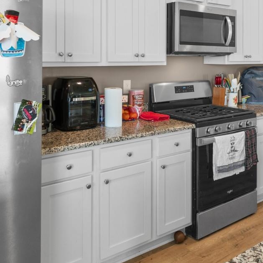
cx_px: 151
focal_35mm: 35
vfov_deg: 44.6
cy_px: 48
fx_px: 301
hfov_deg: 47.1
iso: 100
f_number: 4.8
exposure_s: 1/4
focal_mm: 11
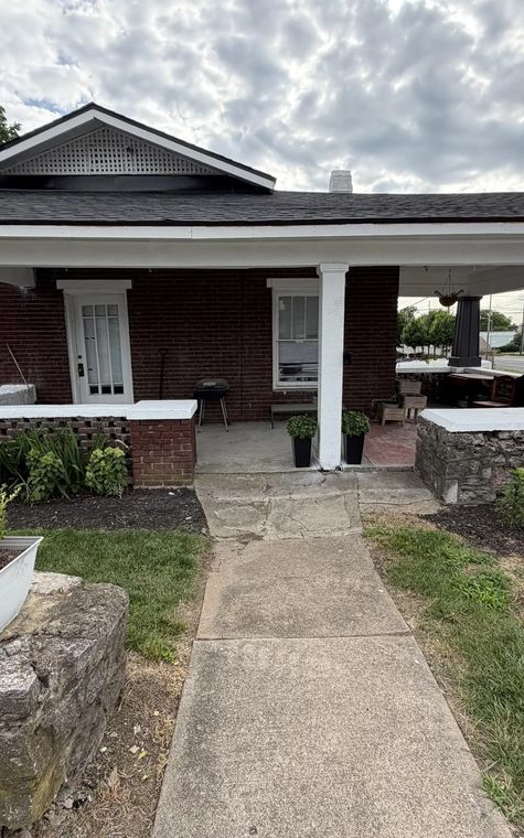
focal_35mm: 20
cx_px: 264
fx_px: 457
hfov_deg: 59.7
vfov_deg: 85.1
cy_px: 417
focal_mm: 2.22
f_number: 2.2
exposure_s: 1/596
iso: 40
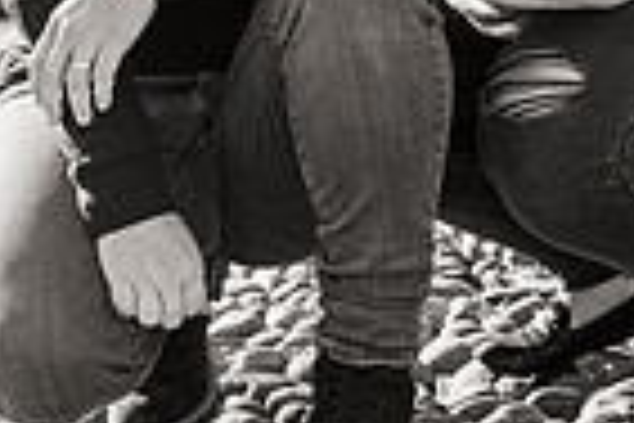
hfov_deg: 9.9
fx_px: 3592
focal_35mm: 204
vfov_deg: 6.6
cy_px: -265
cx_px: 847
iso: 400
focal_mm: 48
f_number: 4
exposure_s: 1/1000
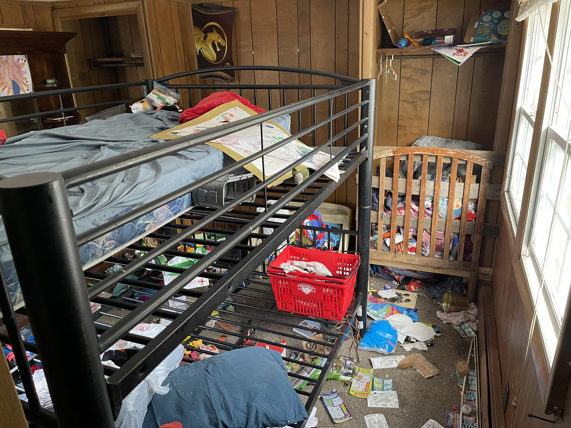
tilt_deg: -20.7
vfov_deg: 54.9
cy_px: 214
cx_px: 286
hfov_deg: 69.4
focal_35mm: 25
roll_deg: +1.7
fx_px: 412
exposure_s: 1/60
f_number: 1.6
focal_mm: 5.1
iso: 500
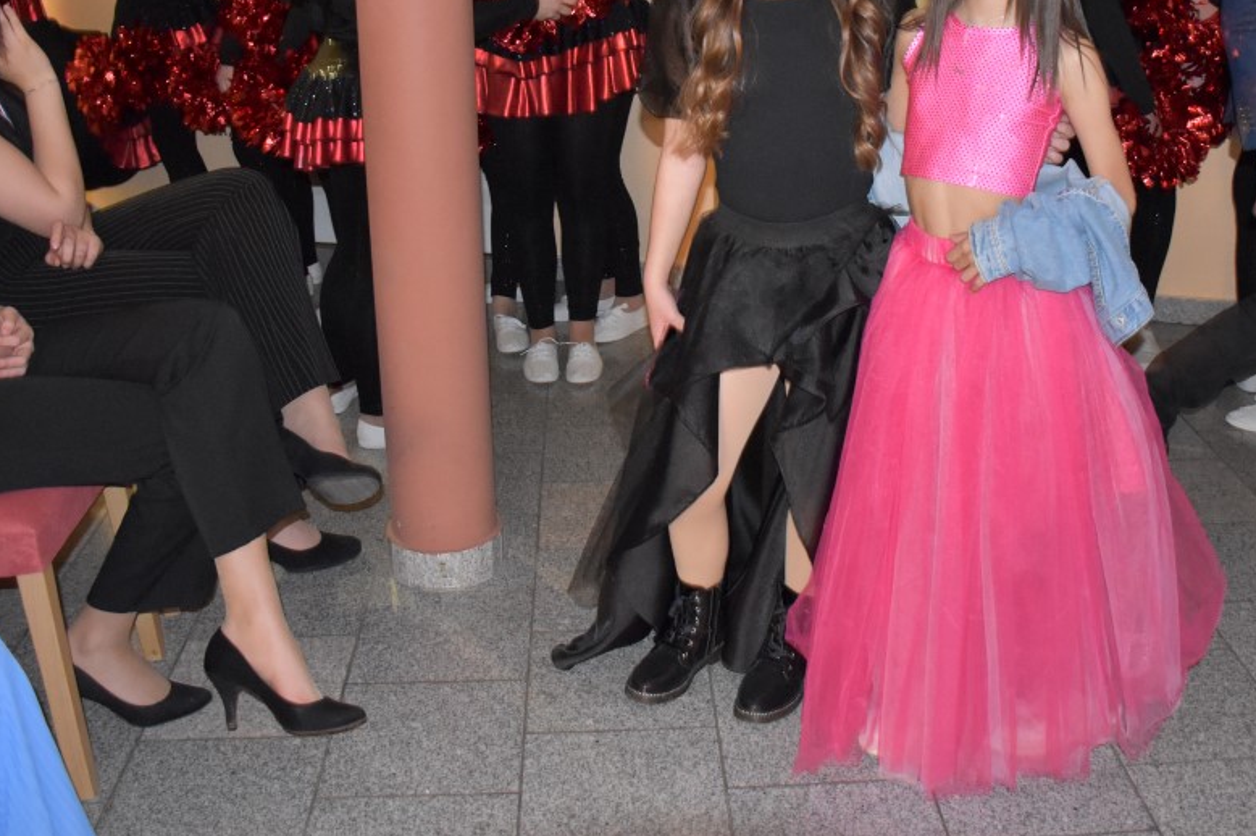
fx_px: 1395
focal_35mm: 40
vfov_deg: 32.8
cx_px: 707
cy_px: 226
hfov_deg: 48.4
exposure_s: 1/20
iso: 3200
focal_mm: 18
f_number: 3.5
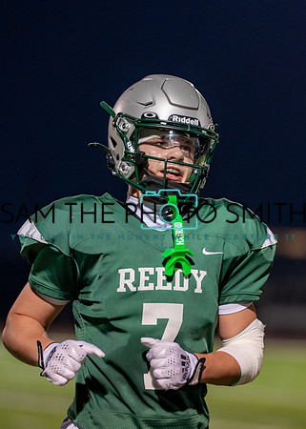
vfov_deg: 10.1
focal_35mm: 199
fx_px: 2425
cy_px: 214
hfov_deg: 7.2
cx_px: 183
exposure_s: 1/1250
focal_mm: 135
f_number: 1.8
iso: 1600
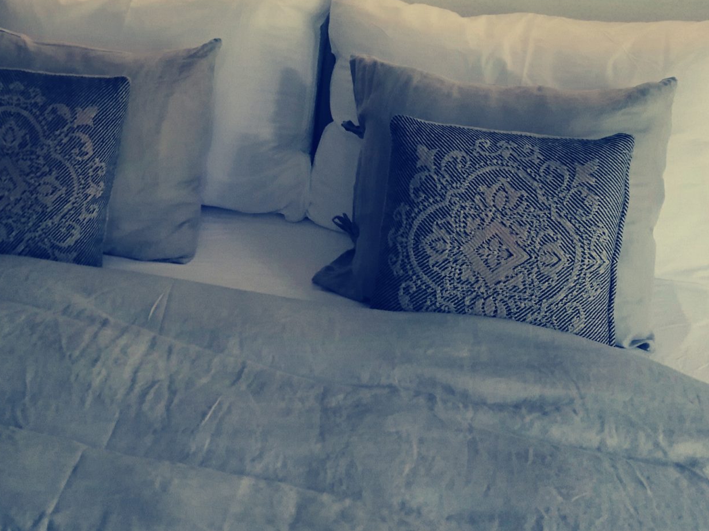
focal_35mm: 54
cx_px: 296
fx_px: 1106
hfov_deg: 35.5
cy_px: 83
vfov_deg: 26.4
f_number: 2.2
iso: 320
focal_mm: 3.81
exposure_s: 1/33.3
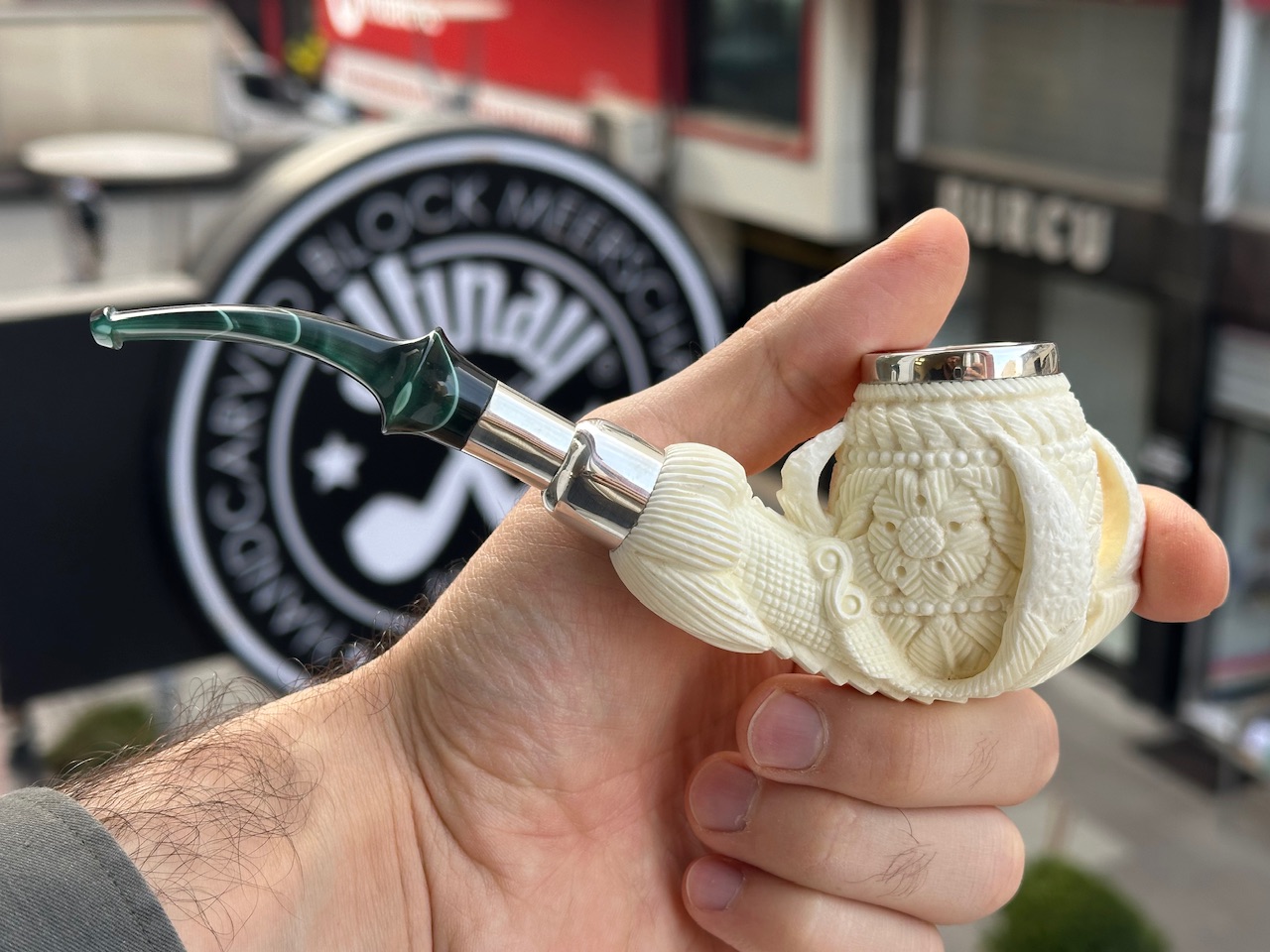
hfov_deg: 39.7
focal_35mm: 48
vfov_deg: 30.3
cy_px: 476
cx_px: 635
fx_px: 1761
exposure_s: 1/244
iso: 64
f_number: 1.78
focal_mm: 6.86
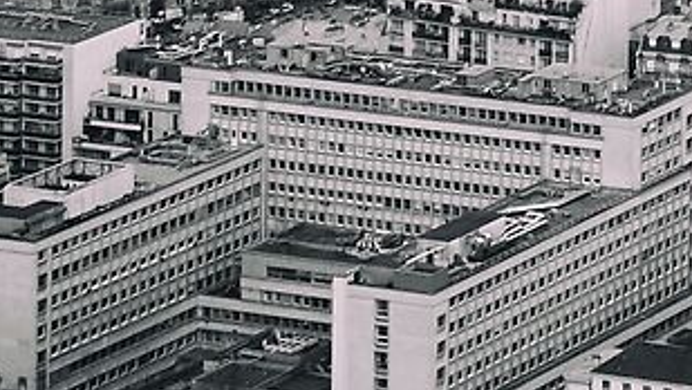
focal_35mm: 256
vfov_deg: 4.3
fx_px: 4700
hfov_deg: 7.5
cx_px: 2002
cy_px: -1239
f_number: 10
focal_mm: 21
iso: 100
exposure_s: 1/160
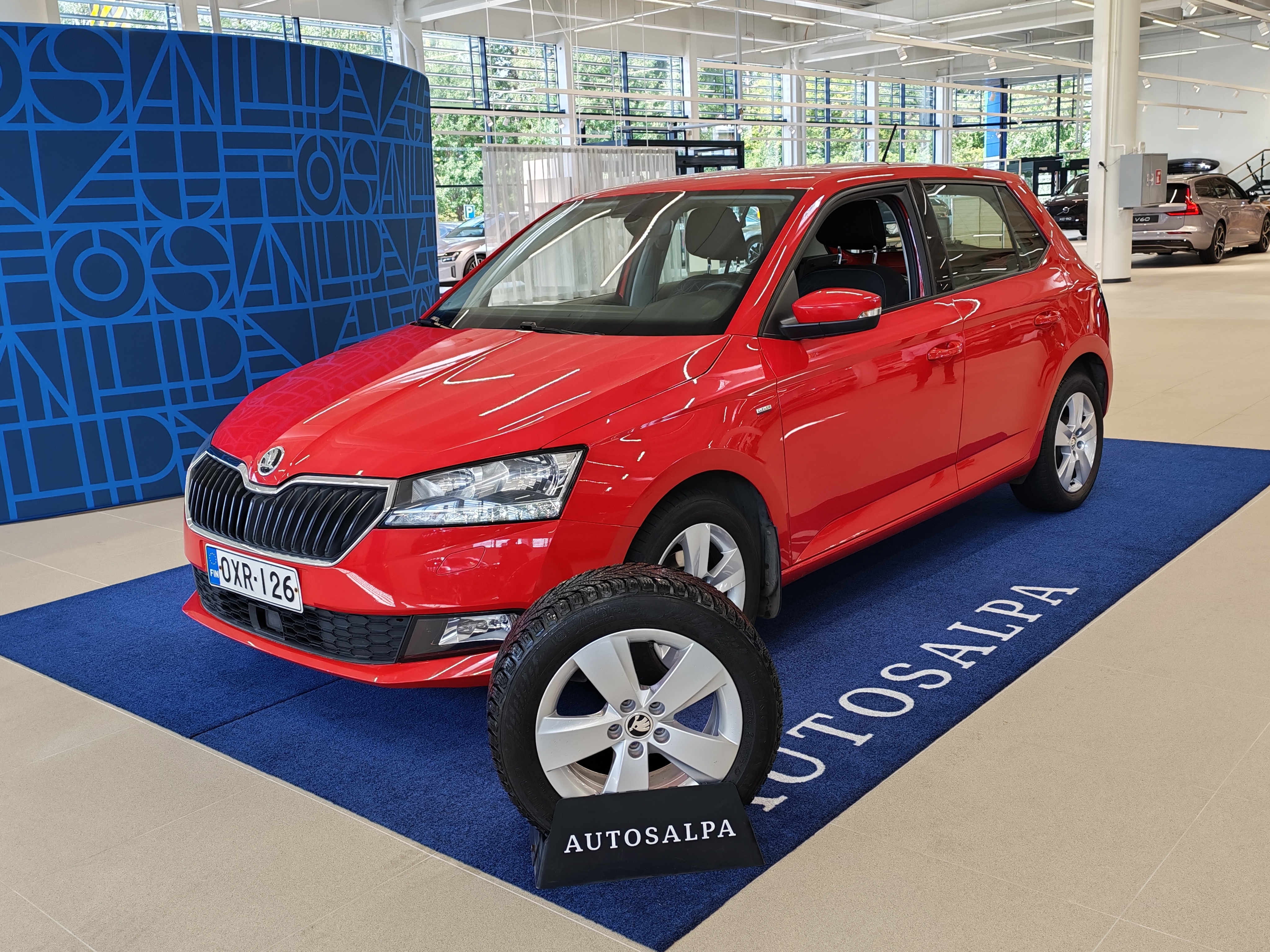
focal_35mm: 34
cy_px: 476
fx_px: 1247
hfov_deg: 54.0
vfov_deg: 41.8
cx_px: 635
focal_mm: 6.12
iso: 160
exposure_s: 1/100
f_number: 1.9
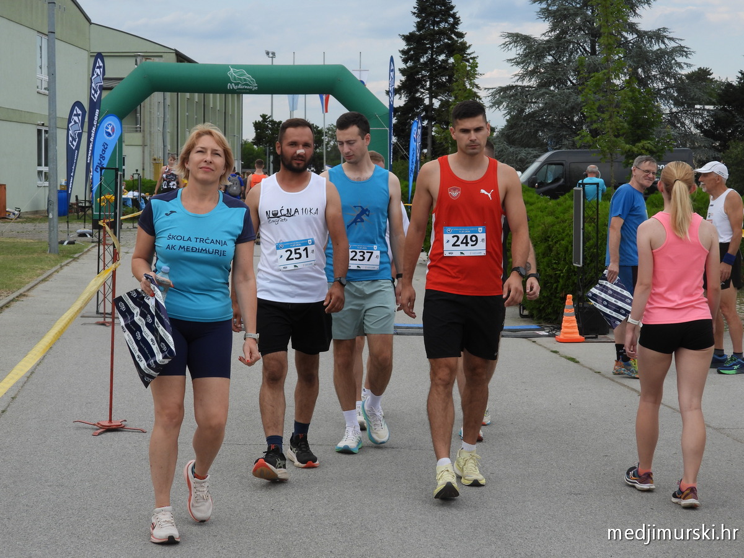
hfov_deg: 27.8
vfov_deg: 21.0
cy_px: 279
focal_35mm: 70
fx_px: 1505
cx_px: 372
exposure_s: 1/640
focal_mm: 12.6
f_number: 3.5
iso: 100
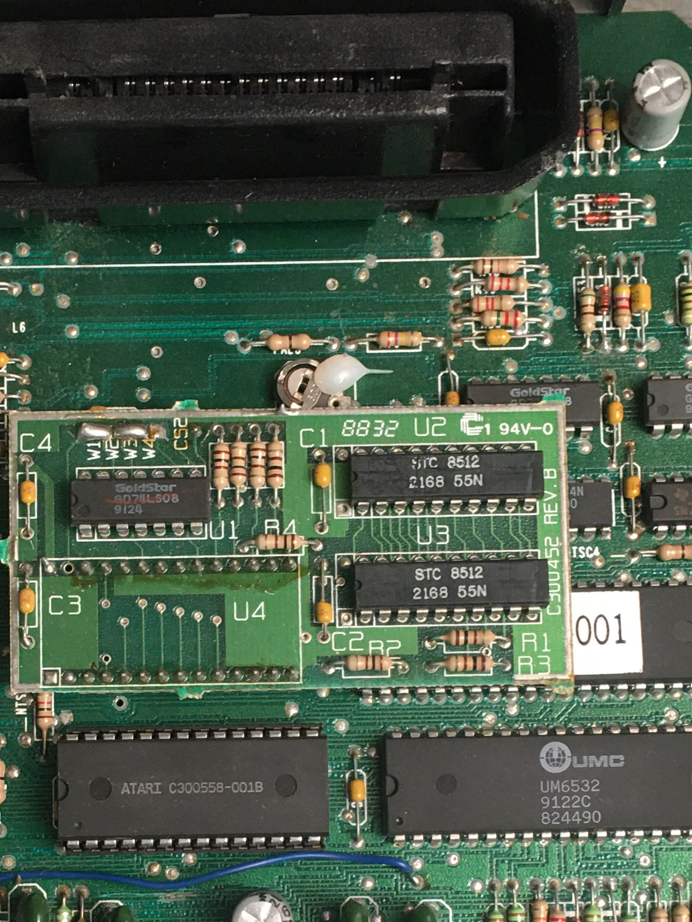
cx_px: 241
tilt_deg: -83.8
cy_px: 753
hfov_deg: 21.5
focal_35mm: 68
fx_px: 1812
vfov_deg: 27.9
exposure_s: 1/17
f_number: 2.2
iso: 64
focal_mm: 4.15
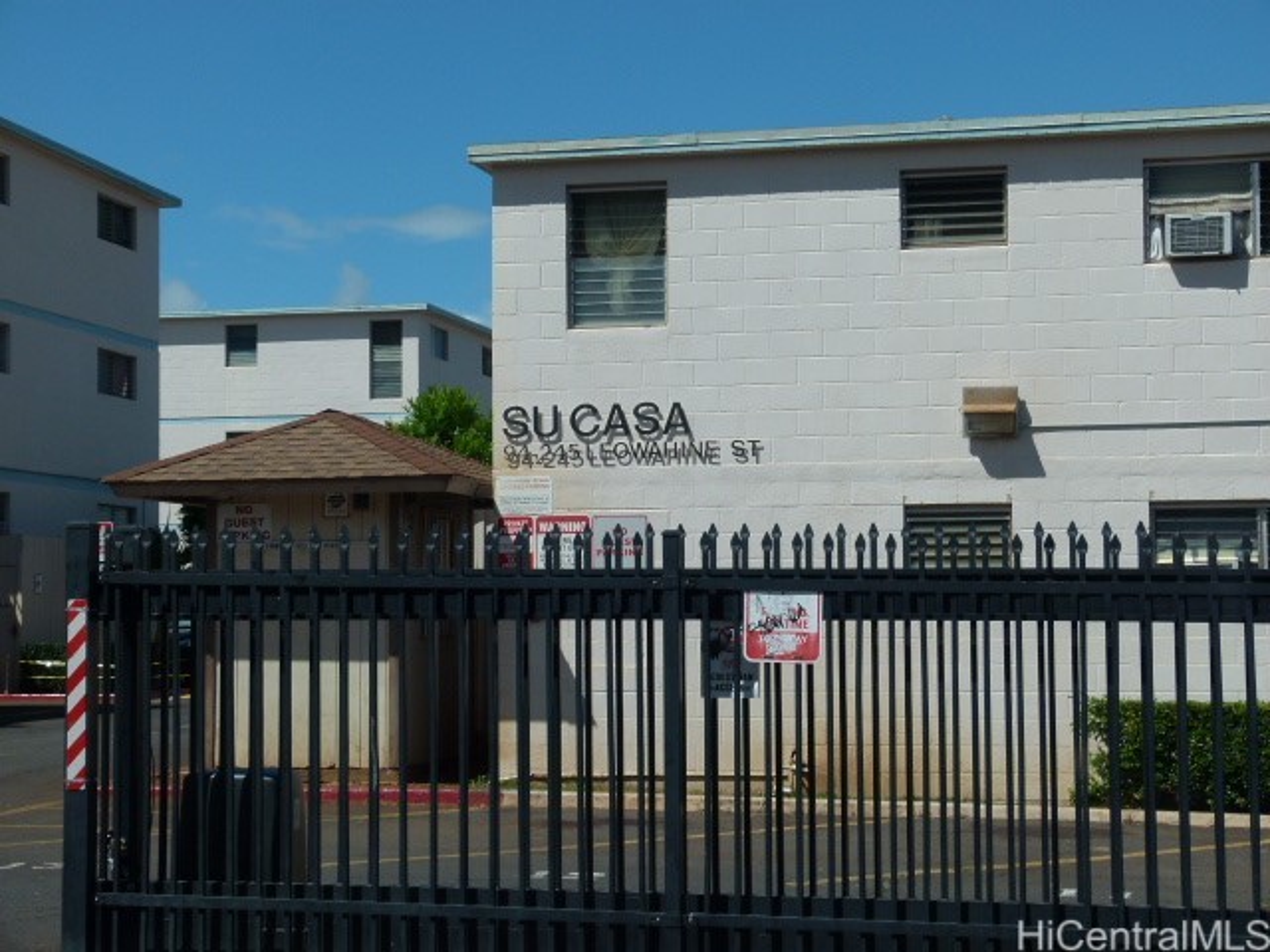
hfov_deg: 27.8
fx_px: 2568
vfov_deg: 21.0
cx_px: 635
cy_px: 476
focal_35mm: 70
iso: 100
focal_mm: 12.6
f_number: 4
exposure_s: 1/640
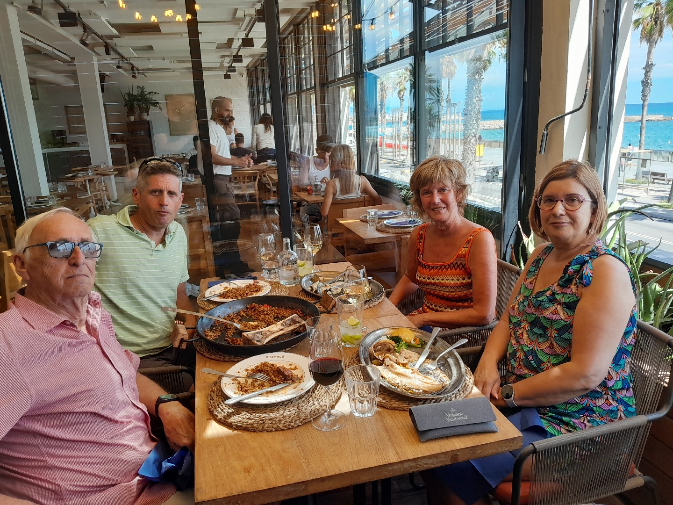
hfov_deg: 67.3
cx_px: 336
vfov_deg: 53.1
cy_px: 252
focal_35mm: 26
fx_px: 505
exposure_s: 1/100
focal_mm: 3.98
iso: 40
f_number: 1.8
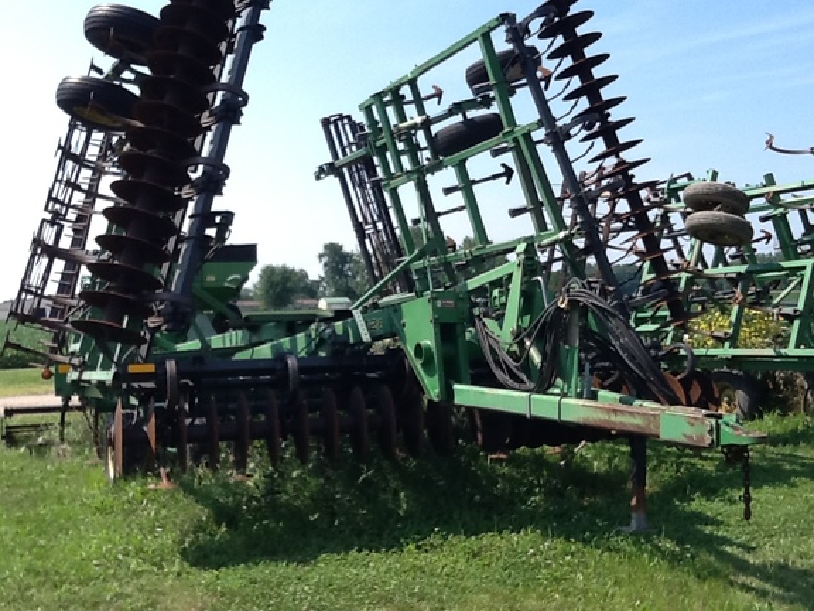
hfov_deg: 42.9
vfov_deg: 32.9
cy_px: 306
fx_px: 1035
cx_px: 407
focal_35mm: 44
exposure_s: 1/835
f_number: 2.4
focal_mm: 2.03
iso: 40
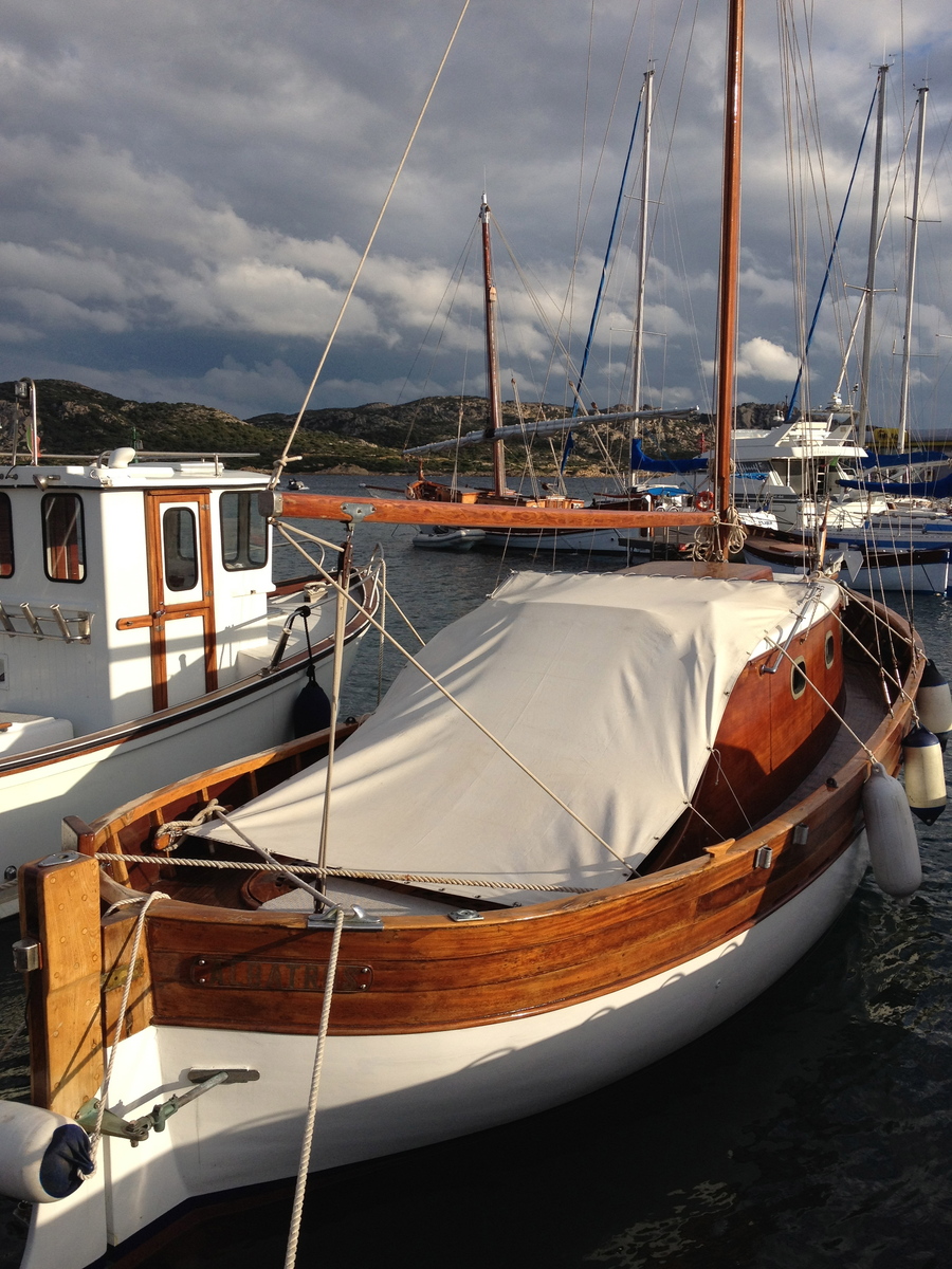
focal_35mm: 35
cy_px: 634
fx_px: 1283
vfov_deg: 52.6
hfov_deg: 40.7
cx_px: 476
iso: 64
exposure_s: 1/1493
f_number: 2.4
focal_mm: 4.28
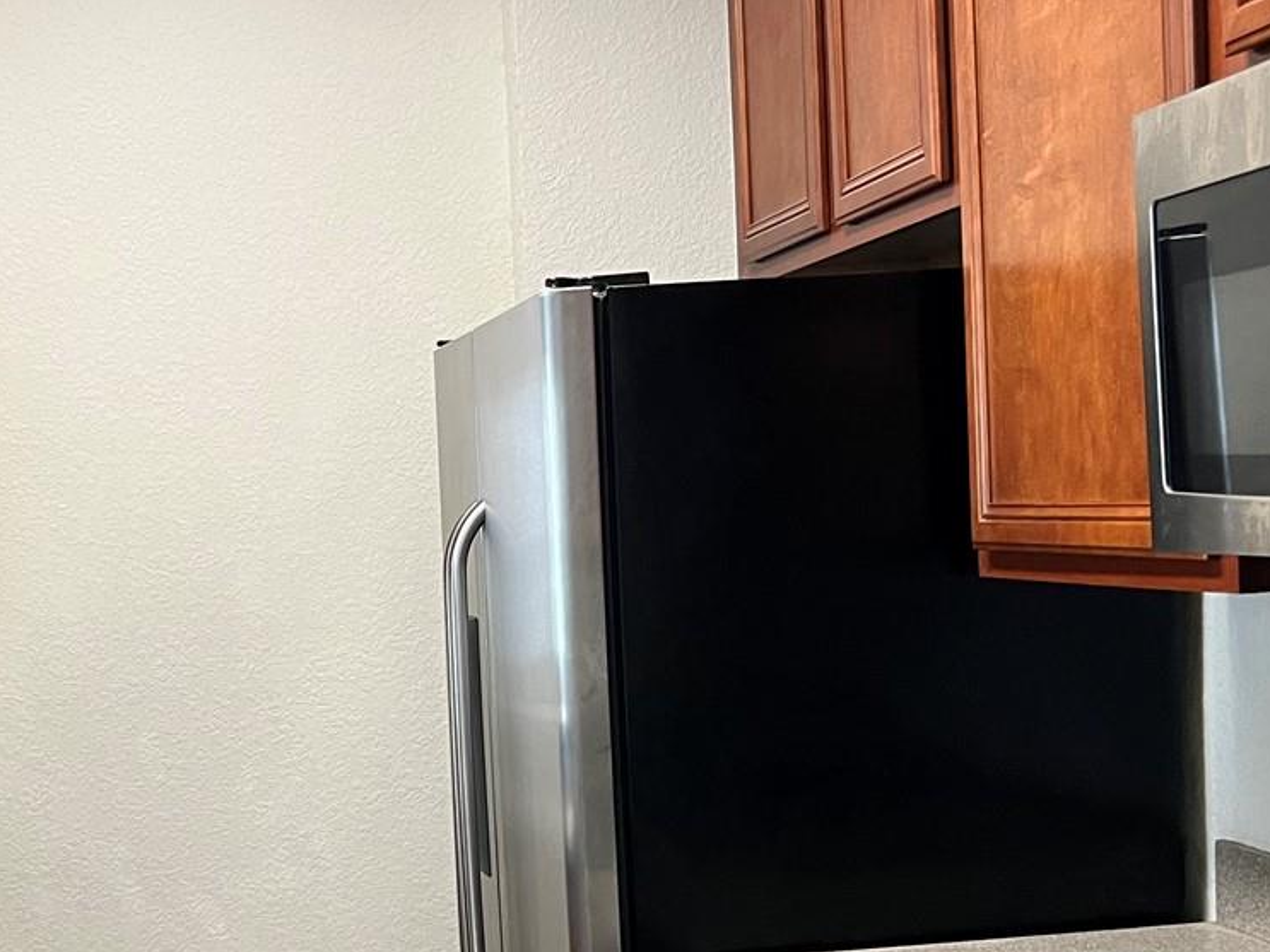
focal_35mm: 56
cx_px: 296
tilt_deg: -5.0
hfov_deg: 33.6
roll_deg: +3.3
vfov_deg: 25.8
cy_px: 694
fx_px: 2054
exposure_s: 1/60
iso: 80
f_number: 1.5
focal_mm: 5.7
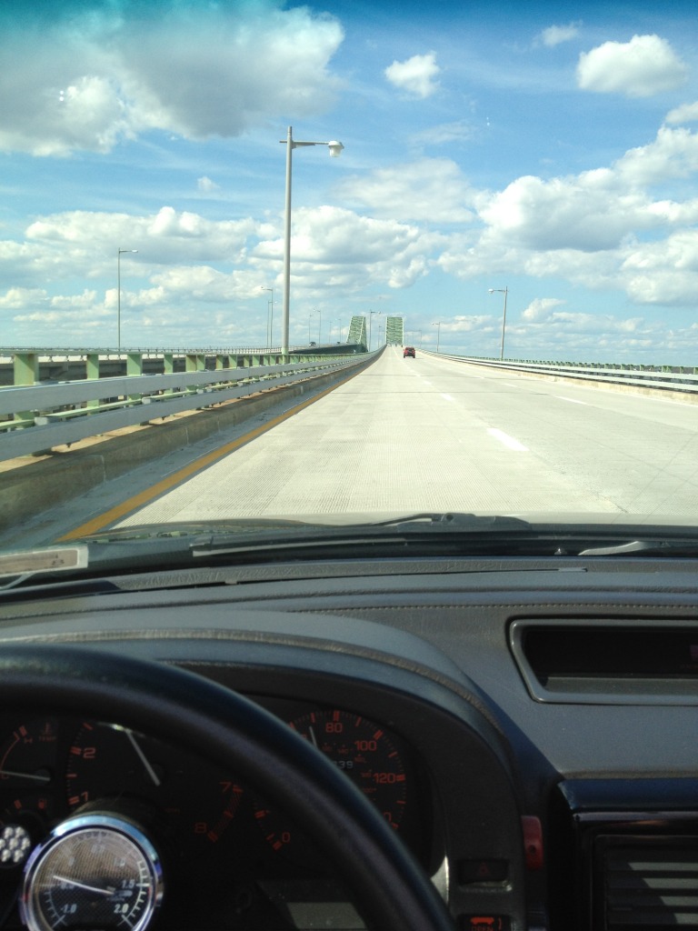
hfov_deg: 40.7
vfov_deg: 52.6
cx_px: 349
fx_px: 941
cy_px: 466
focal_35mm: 35
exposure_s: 1/935
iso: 64
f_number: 2.4
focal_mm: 4.3
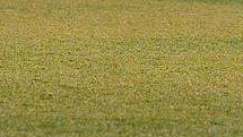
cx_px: 244
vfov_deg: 1.1
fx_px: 7301
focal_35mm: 1133
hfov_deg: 1.9
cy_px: -53
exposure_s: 1/1000
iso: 100
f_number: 4
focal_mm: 200
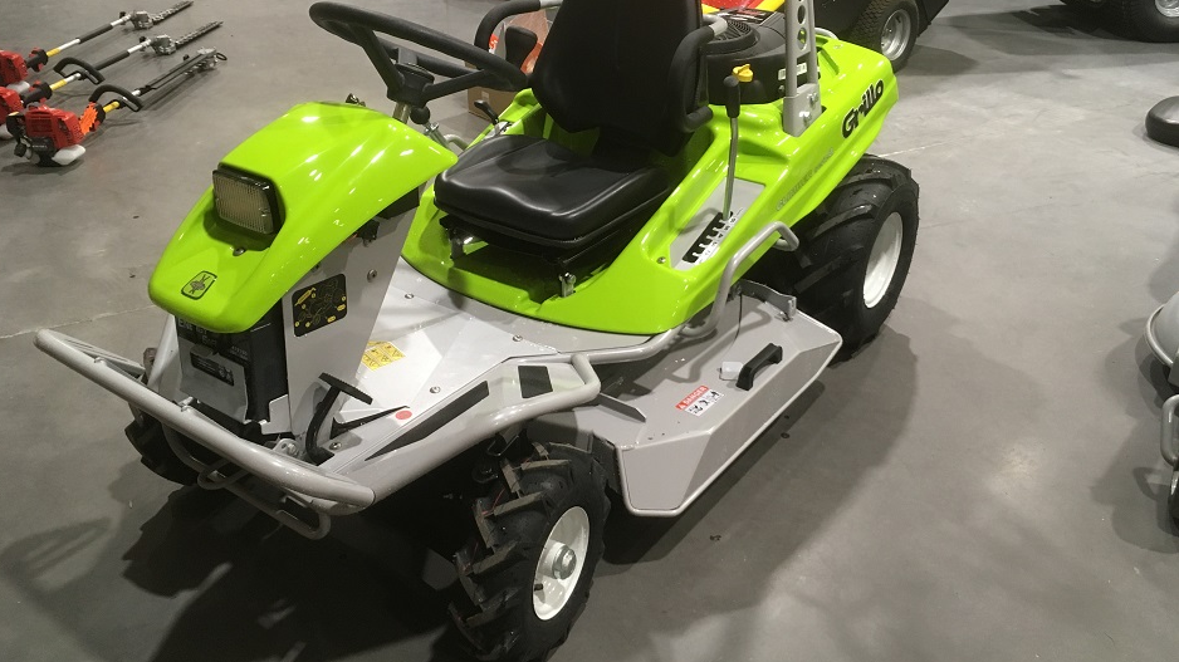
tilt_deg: -28.7
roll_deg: +0.3
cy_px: 283
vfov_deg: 36.6
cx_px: 583
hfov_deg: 61.0
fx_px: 1000
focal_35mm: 32
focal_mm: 4.15
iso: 160
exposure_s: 1/33
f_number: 2.2
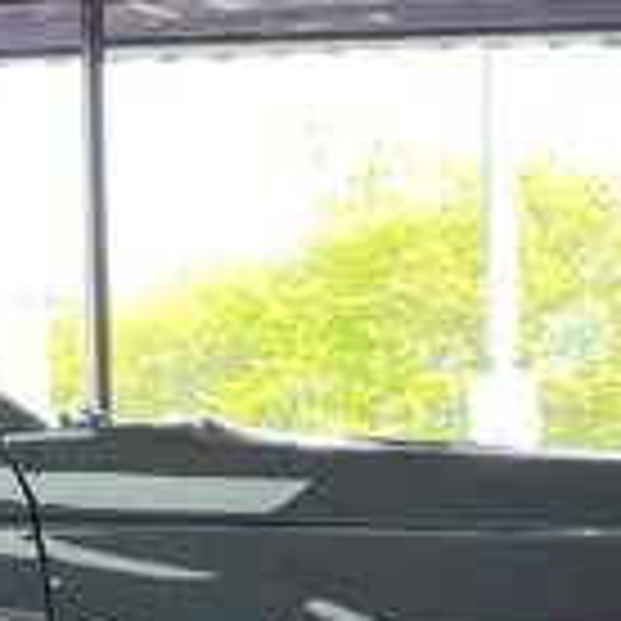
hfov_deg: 9.2
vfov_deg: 10.1
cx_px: -891
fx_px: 3450
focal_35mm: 170
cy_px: 752
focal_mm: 4.2
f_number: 1.6
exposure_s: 1/120
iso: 50
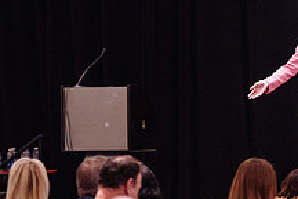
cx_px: 170
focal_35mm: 277
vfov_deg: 5.0
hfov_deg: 7.4
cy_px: 138
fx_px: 2293
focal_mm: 103
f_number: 2.8
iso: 2500
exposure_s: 1/200
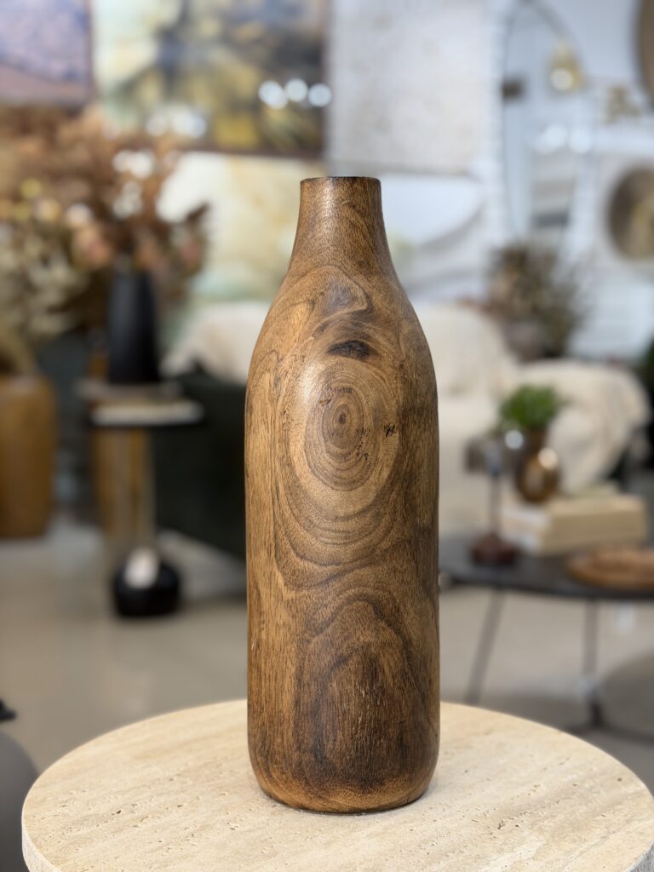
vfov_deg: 39.7
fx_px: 1209
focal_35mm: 48
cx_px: 327
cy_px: 436
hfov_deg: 30.3
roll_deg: -0.7
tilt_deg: -6.3
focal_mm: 6.76
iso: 100
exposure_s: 1/60
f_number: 1.78
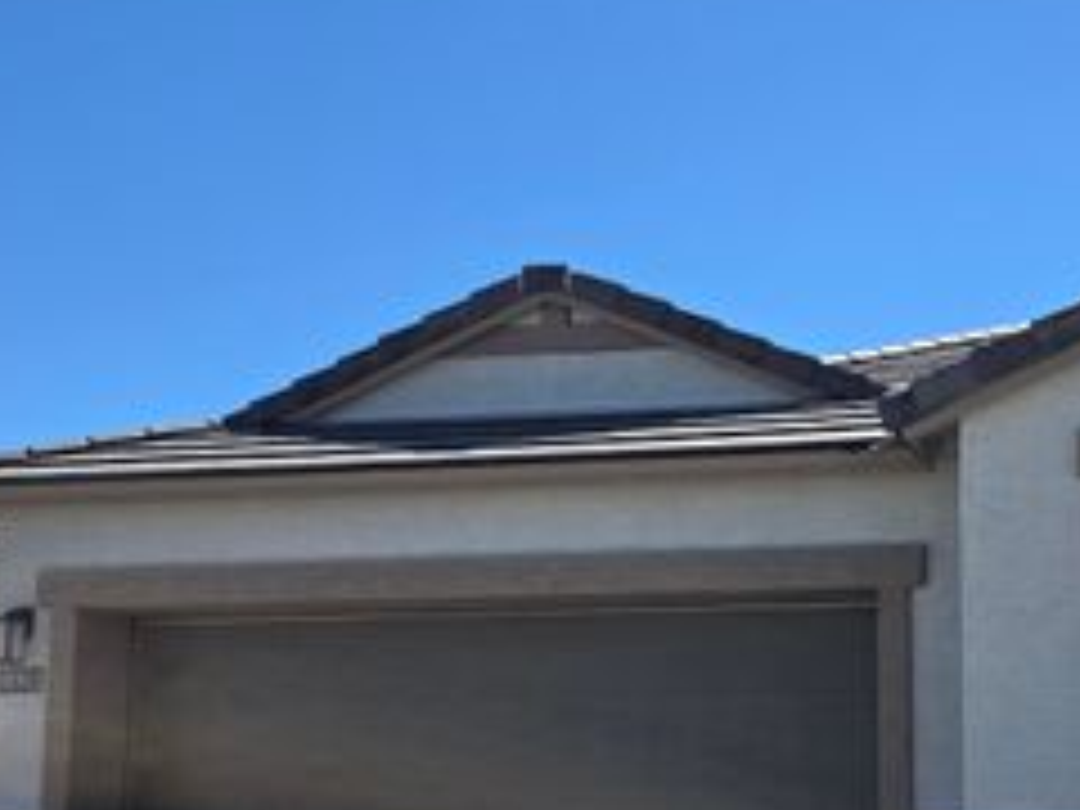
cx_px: 855
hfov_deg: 38.3
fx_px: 1498
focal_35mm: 48
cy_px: 632
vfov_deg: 29.7
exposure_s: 1/5447
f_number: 1.7
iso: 80
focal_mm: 6.3
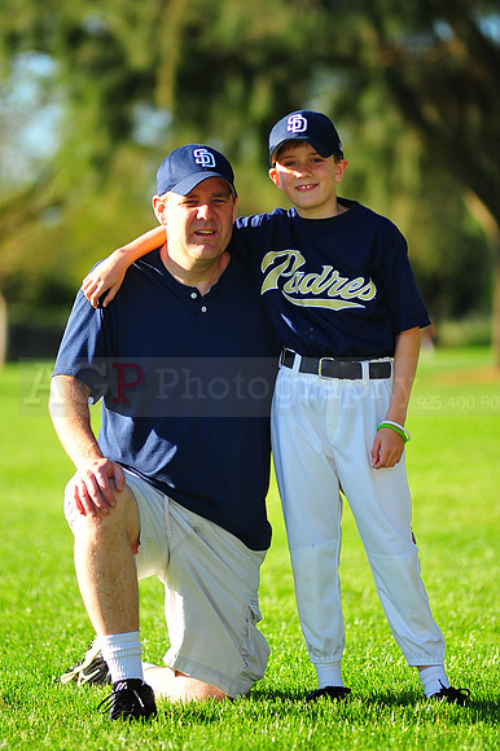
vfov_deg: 11.4
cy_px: 376
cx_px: 250
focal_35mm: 180
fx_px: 3754
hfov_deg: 7.6
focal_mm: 180
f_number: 3.5
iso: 200
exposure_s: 1/800
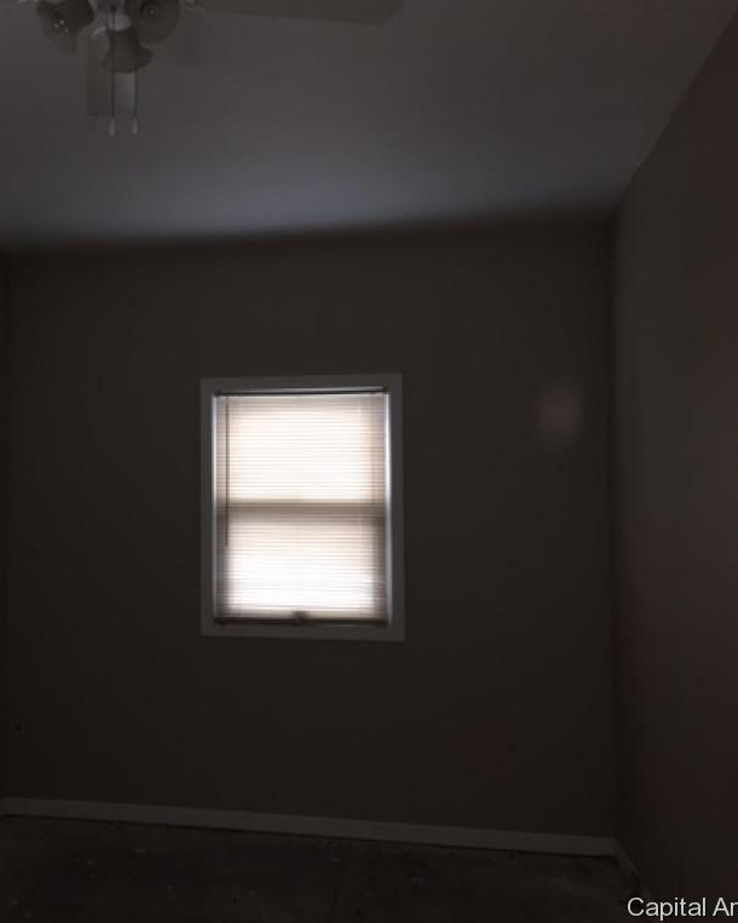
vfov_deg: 47.9
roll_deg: -1.0
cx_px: 204
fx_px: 1038
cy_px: 462
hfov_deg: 38.3
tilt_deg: +2.7
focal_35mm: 38
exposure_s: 1/16
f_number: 2.2
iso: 80
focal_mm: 4.15
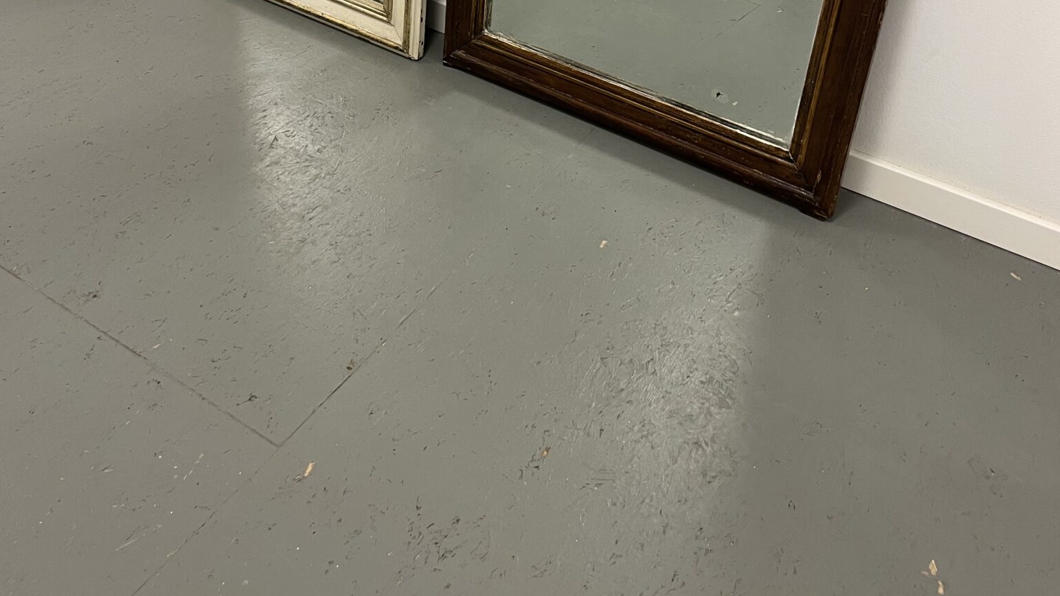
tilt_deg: -29.6
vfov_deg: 29.0
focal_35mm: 38
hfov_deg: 52.8
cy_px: -12
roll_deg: -2.8
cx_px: 531
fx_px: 1068
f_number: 1.6
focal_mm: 5.1
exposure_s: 1/50
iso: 100
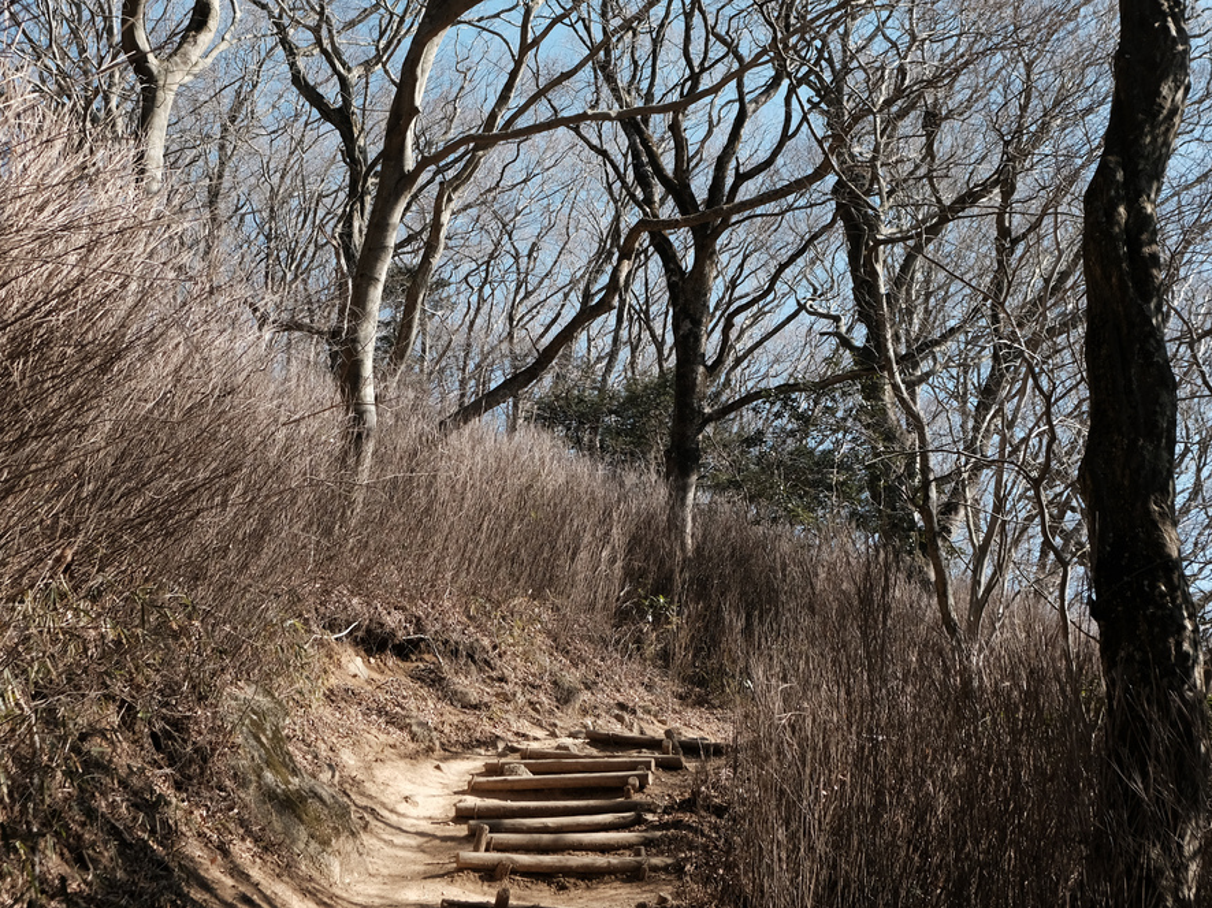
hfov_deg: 49.0
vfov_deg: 37.7
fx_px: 1330
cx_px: 568
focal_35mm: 38
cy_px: 455
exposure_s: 1/680
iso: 200
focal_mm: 23
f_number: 3.6
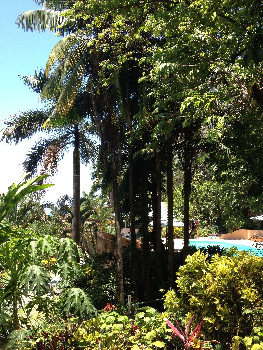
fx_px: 355
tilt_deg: +3.5
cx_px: 132
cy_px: 175
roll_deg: +1.7
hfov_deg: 40.7
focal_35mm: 35
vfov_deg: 52.6
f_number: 2.4
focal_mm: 4.28
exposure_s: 1/456
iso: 50
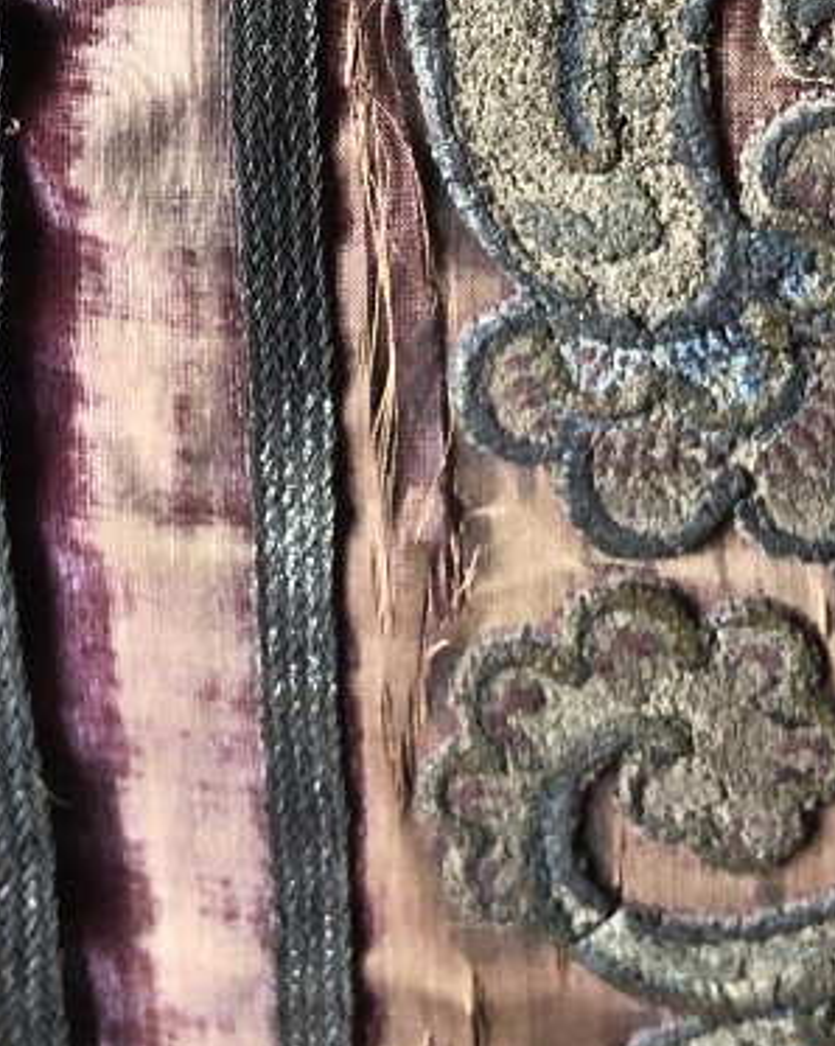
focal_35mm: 88
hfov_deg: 17.4
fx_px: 2721
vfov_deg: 20.8
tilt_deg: -32.2
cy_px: -62
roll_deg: +2.3
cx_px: 510
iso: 64
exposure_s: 1/15
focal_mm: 4
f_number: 1.8
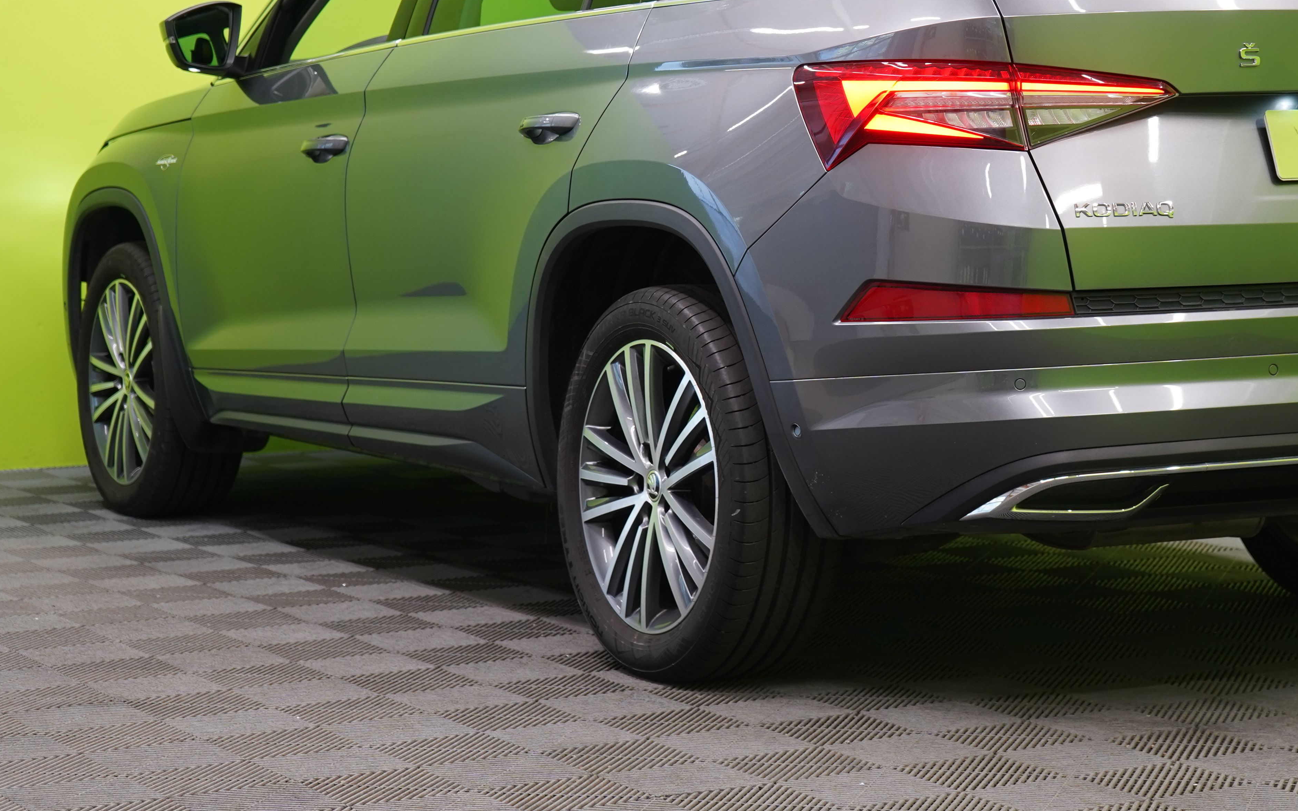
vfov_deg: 15.6
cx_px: 862
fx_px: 2936
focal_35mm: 83
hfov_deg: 24.8
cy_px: 181
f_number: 5
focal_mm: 51
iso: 500
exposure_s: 1/30
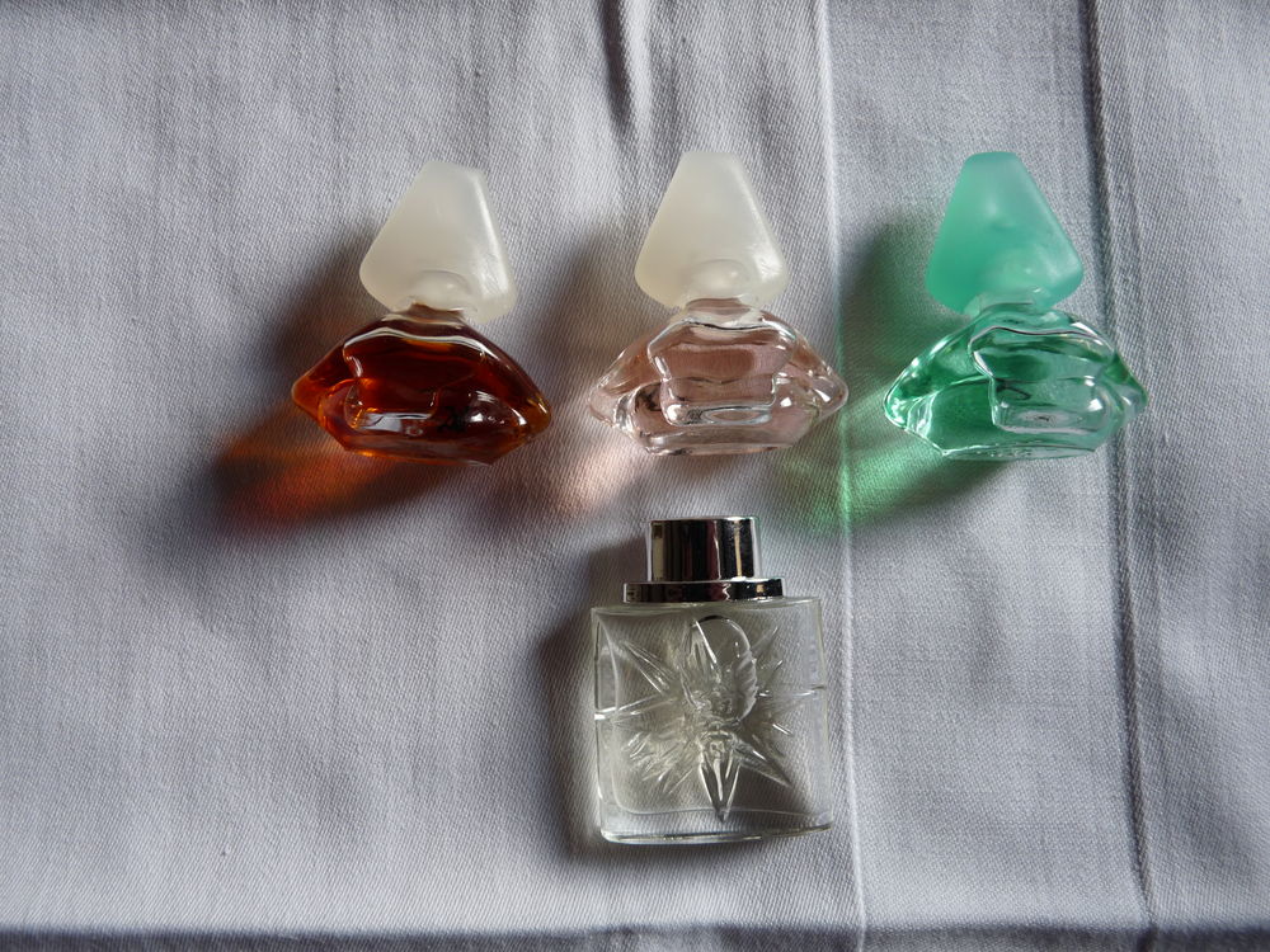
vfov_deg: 51.4
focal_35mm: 27
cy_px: 476
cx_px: 635
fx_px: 991
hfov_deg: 65.3
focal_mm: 4.8
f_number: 2.8
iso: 100
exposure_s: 1/50
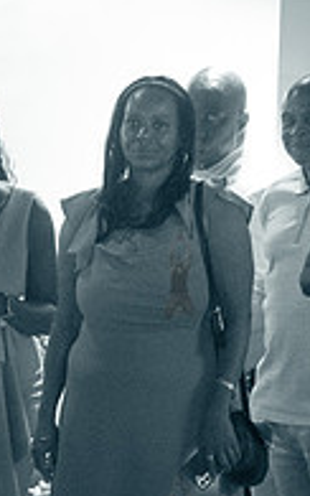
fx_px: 5525
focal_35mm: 409
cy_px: 396
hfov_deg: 3.2
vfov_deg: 5.1
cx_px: -150
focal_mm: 135
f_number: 3.2
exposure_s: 1/200
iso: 10000
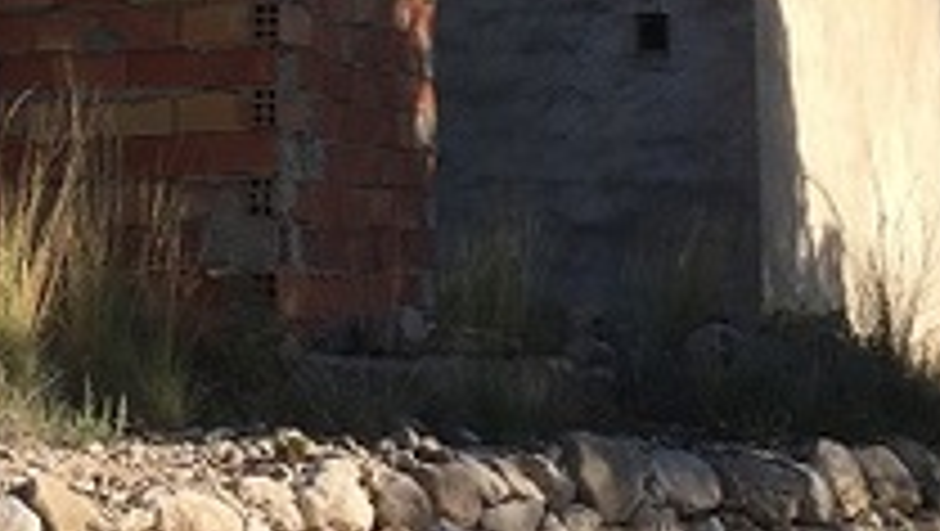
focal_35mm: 102
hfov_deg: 20.0
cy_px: -250
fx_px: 2545
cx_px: -79
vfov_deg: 11.4
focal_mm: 4.15
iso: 25
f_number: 2.2
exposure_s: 1/1399
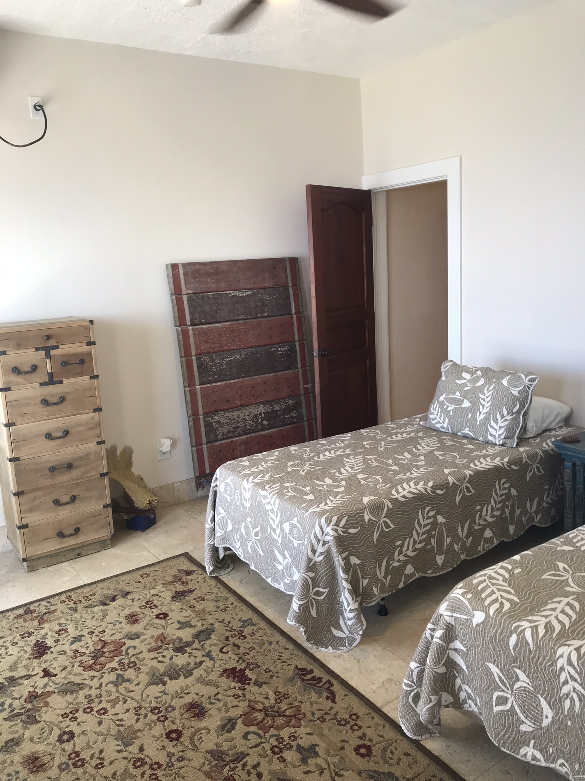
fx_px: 631
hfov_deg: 49.7
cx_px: 292
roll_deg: +3.7
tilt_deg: -11.0
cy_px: 390
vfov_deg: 63.4
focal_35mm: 28
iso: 25
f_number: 1.8
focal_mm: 3.99
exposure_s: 1/60
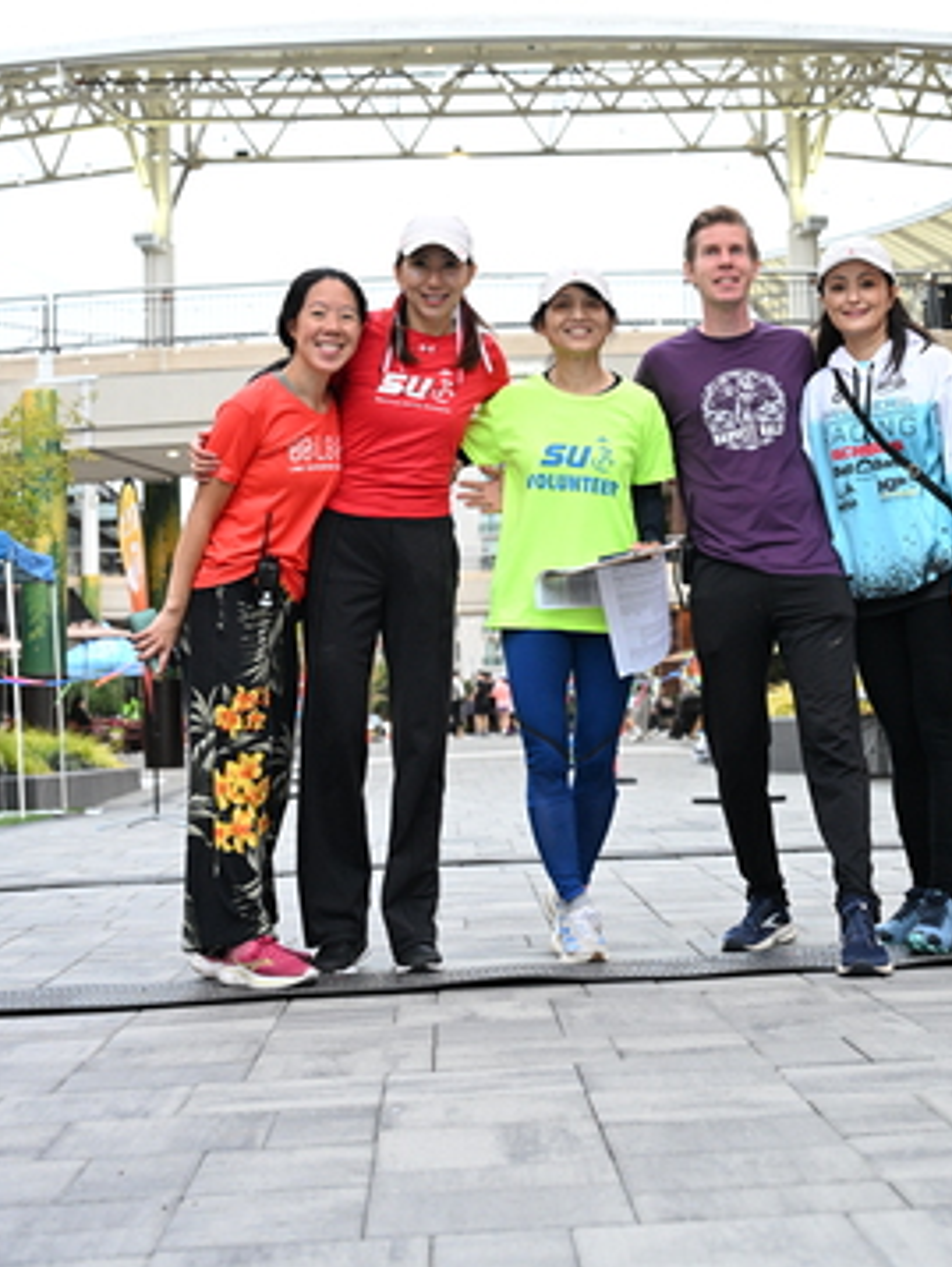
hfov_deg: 23.7
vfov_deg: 30.8
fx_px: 2271
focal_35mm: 62
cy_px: 375
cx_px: 554
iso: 3200
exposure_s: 1/400
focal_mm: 42
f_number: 4
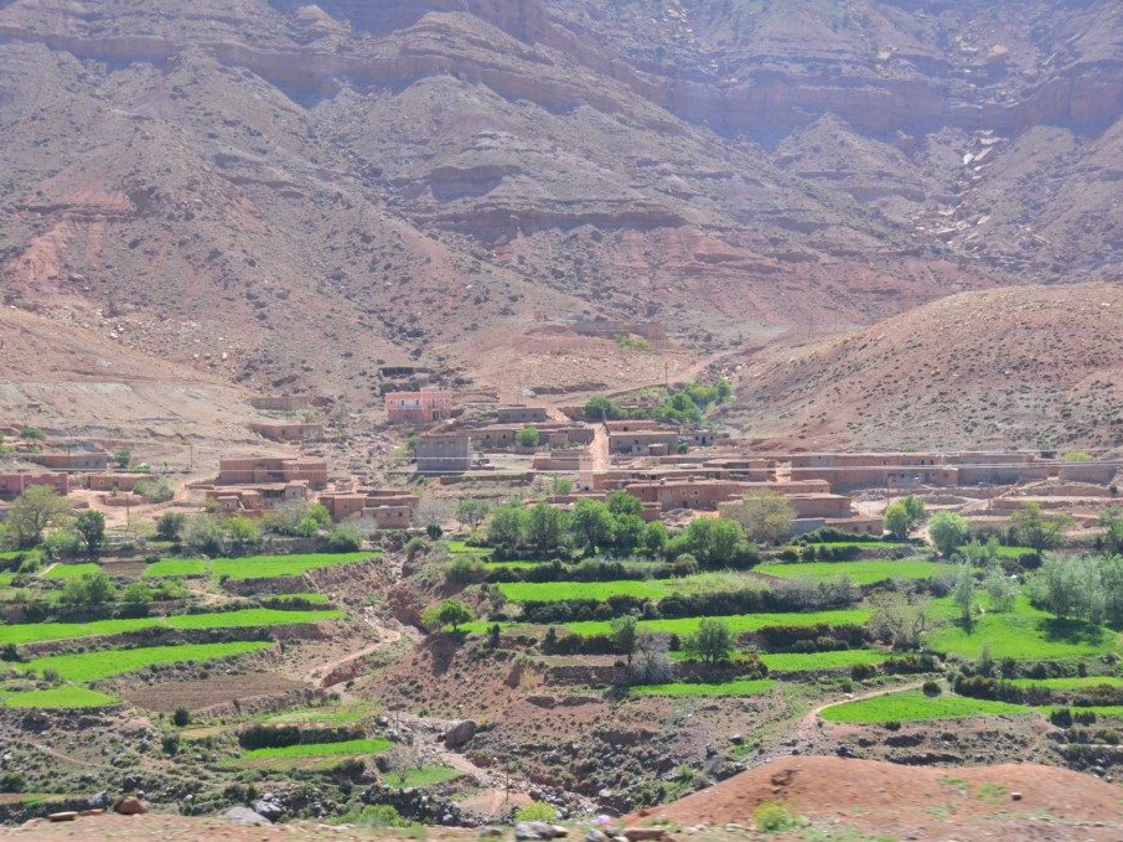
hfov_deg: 26.0
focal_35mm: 75
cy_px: 420
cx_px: 531
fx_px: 2432
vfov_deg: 19.6
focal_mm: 46
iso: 160
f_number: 8
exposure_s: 1/250
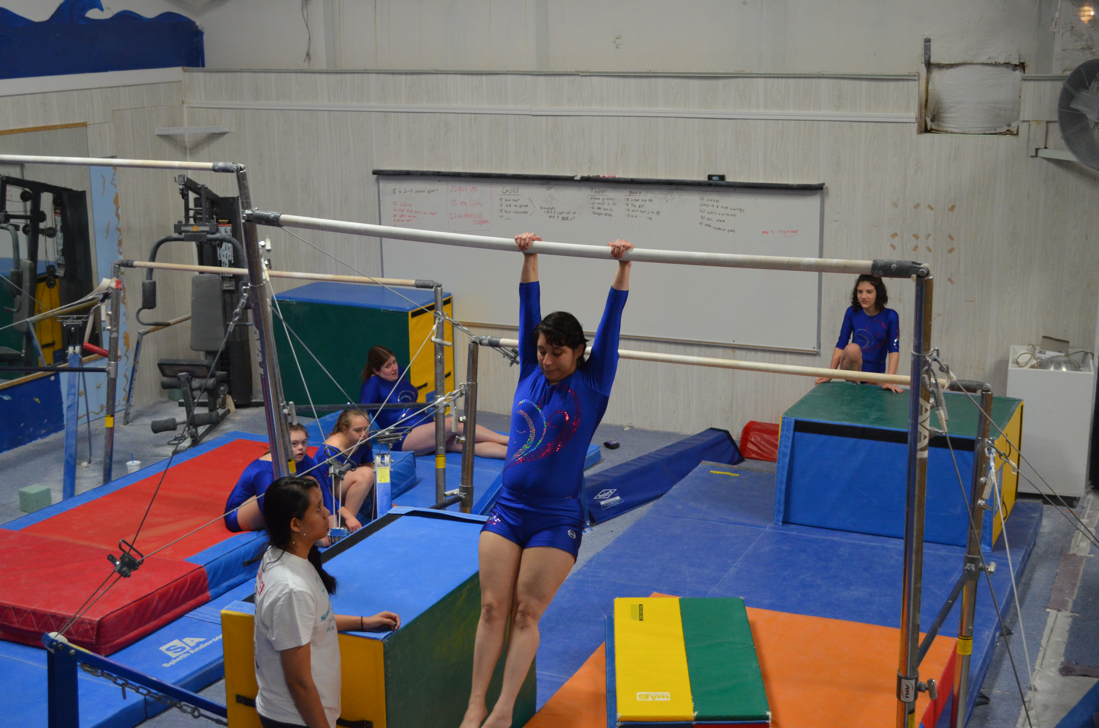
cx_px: 550
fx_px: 1462
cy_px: 364
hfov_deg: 41.2
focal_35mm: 48
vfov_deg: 28.0
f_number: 4.8
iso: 1600
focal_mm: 32
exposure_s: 1/80
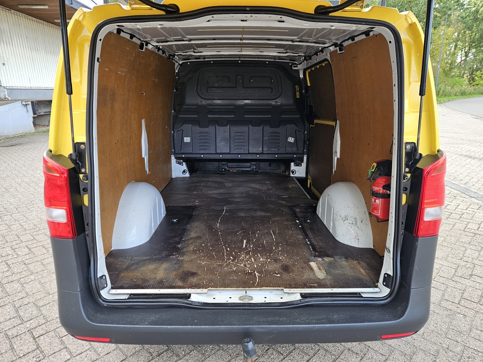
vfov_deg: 58.9
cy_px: 181
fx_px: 321
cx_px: 242
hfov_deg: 73.9
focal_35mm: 23
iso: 50
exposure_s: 1/180
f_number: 1.8
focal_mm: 5.4
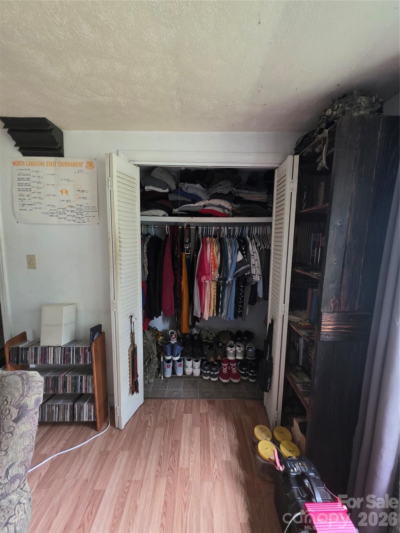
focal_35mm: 13
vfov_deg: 106.2
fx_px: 200
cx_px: 200
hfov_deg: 89.9
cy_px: 266
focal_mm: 2.2
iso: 640
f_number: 1.9
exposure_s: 1/60
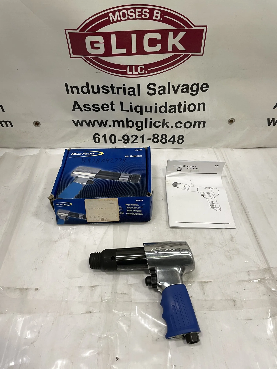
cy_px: 184
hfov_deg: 53.1
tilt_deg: -43.3
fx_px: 277
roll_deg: +1.2
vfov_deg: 67.3
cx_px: 138
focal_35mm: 26
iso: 100
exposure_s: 1/60
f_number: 1.6
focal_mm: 4.2
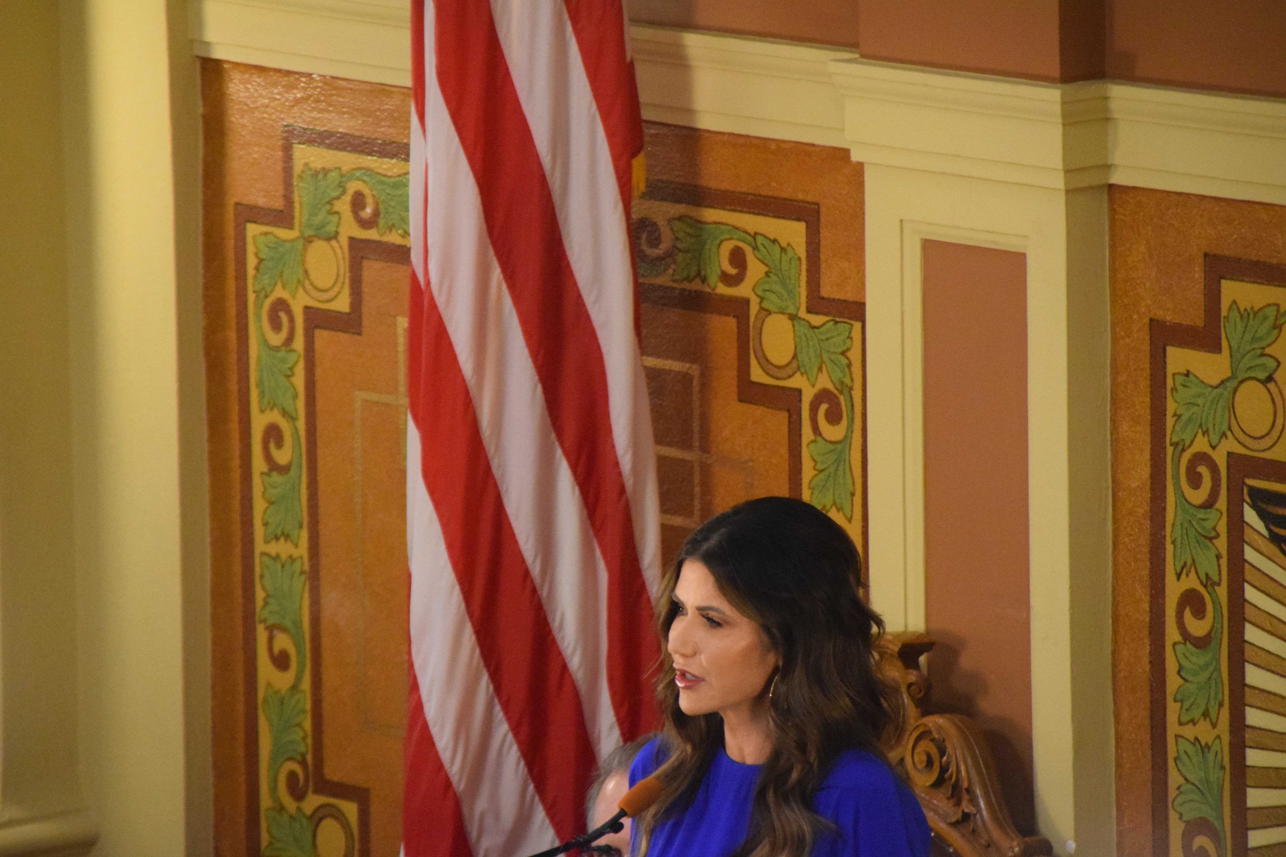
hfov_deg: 6.9
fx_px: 10716
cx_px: 643
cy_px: 428
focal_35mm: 300
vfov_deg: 4.6
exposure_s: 1/125
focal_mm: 200
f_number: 6.3
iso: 6400
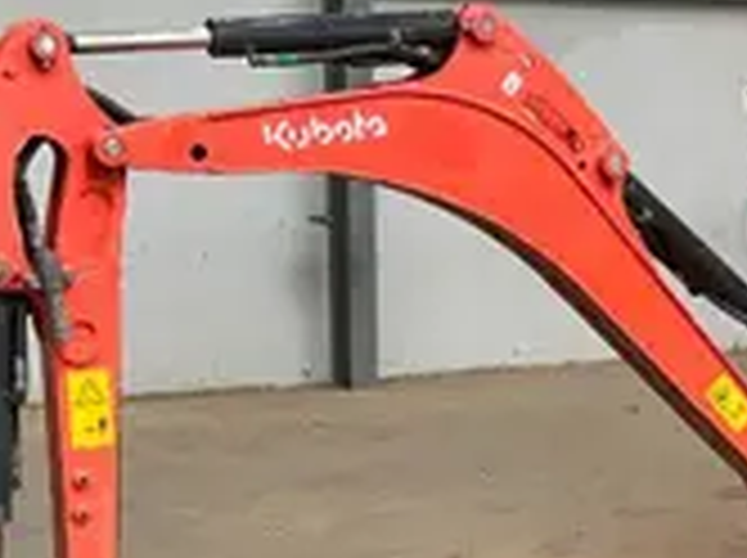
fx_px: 1810
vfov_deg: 17.5
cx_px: 639
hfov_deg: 22.9
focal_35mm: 84
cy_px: 378
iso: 64
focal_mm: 3
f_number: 1.8
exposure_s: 1/65
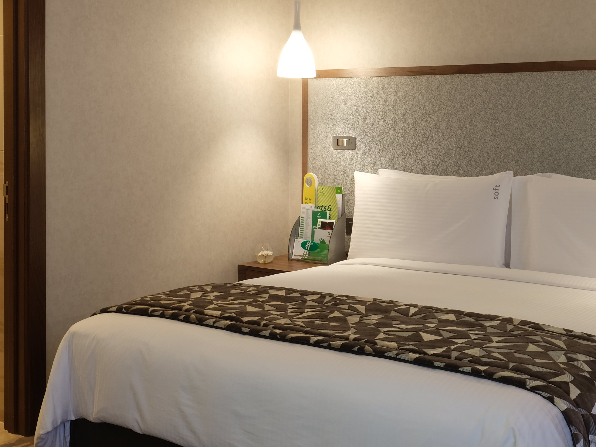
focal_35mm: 53
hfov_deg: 36.2
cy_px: 122
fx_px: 913
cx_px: 305
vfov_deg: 27.2
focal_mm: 23
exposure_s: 1.4
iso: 200
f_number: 14
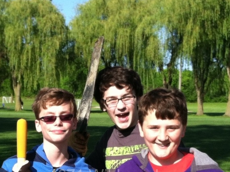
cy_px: 177
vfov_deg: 14.6
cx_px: 85
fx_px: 657
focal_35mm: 99
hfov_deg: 19.8
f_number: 2.8
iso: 80
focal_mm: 3.85
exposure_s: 1/732
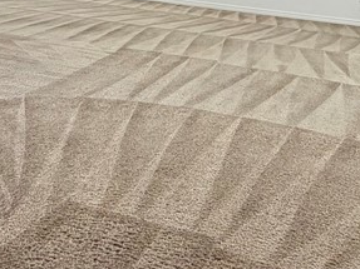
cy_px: -20
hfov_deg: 38.2
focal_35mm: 50
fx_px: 520
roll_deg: -3.5
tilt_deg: -4.1
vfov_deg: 26.9
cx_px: 174
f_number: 2.2
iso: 400
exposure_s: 1/60
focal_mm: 2.22
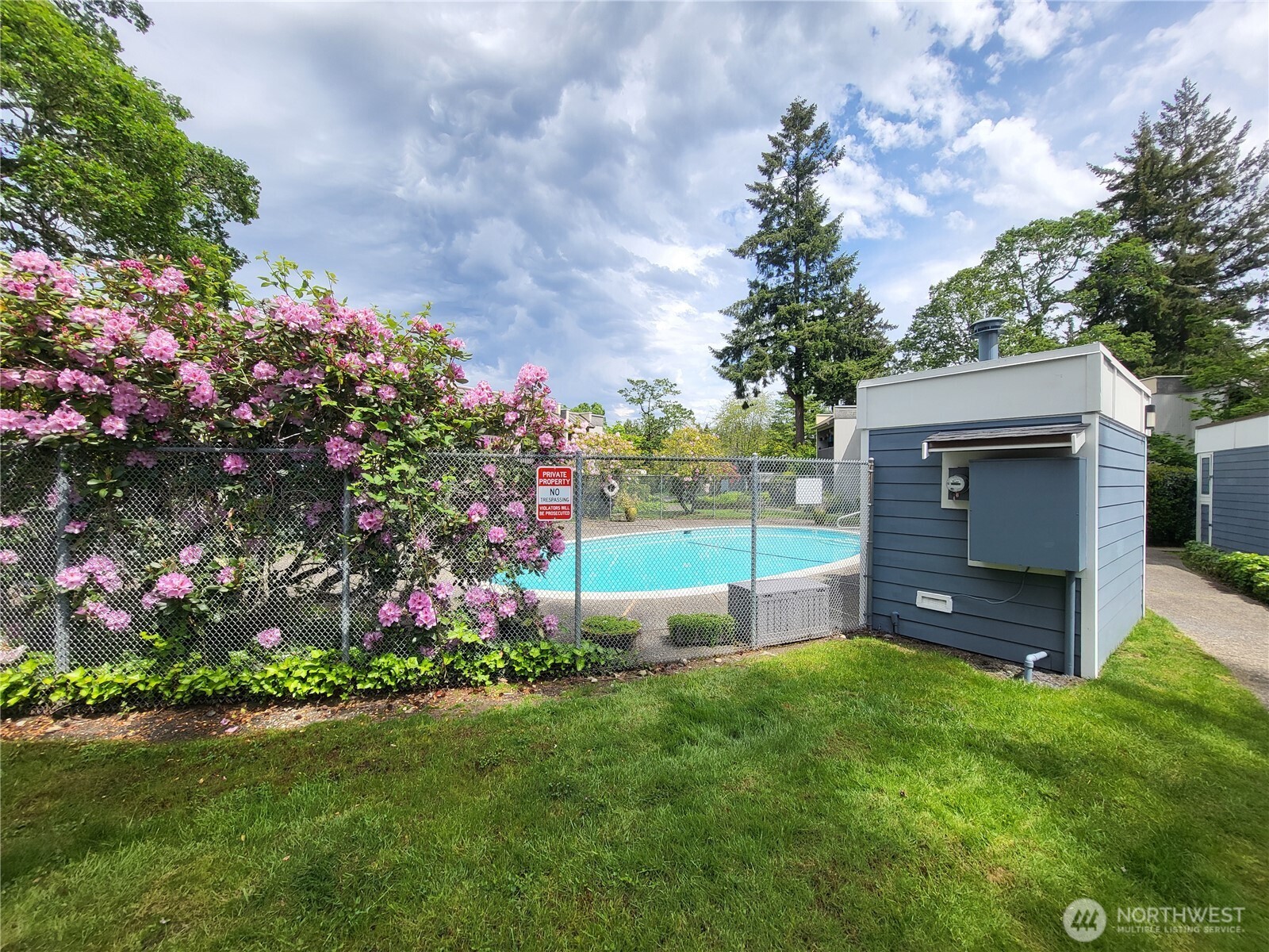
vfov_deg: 89.9
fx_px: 477
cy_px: 476
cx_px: 634
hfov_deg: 106.2
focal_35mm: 13
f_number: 2.2
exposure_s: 1/992
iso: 32
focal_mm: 1.74
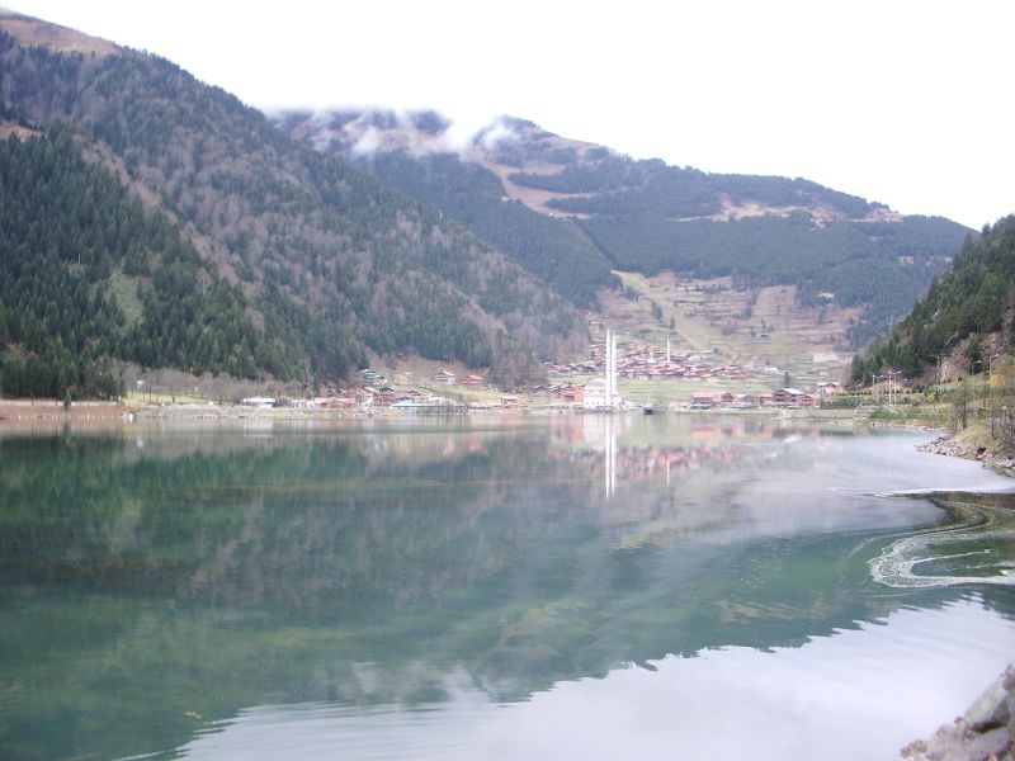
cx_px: 508
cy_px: 380
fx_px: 1026
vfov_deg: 40.7
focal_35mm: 35
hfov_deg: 52.6
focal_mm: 5.8
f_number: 2.6
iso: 50
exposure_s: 1/100
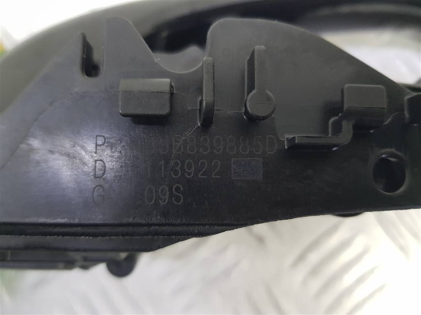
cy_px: 158
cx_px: 210
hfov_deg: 67.3
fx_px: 316
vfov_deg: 53.1
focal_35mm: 26
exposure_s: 1/100
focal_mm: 4.2
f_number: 1.7
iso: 250
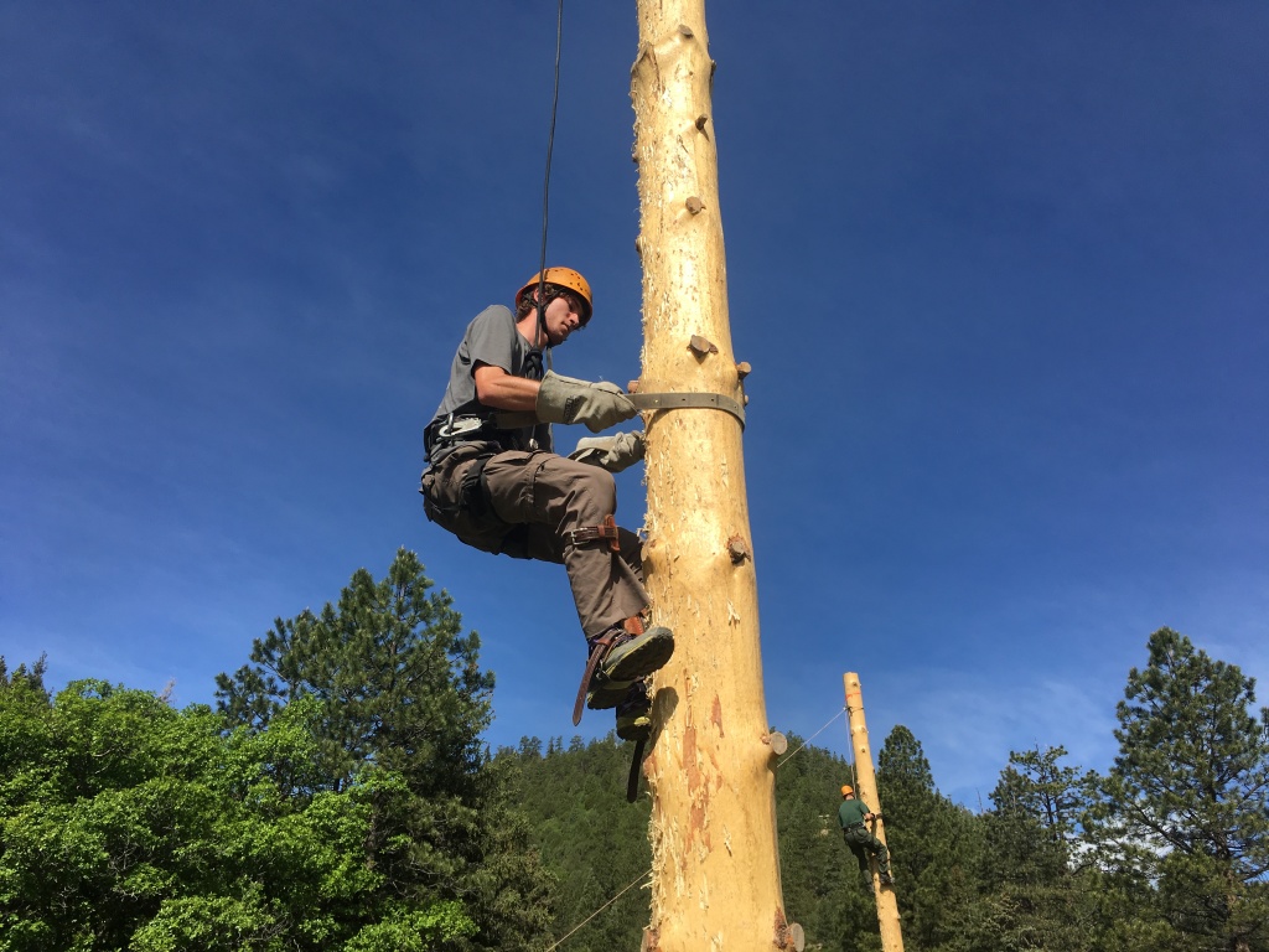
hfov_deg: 61.7
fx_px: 1063
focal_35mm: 29
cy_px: 476
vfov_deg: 48.2
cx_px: 634
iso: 25
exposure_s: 1/1748
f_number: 2.2
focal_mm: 4.15
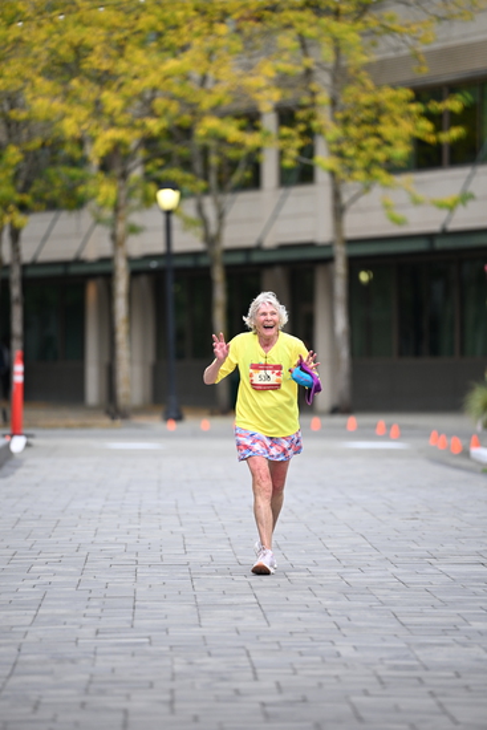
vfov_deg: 10.3
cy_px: 365
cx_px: 244
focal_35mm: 200
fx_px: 4055
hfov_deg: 6.9
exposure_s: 1/1600
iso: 640
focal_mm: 200
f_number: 2.8
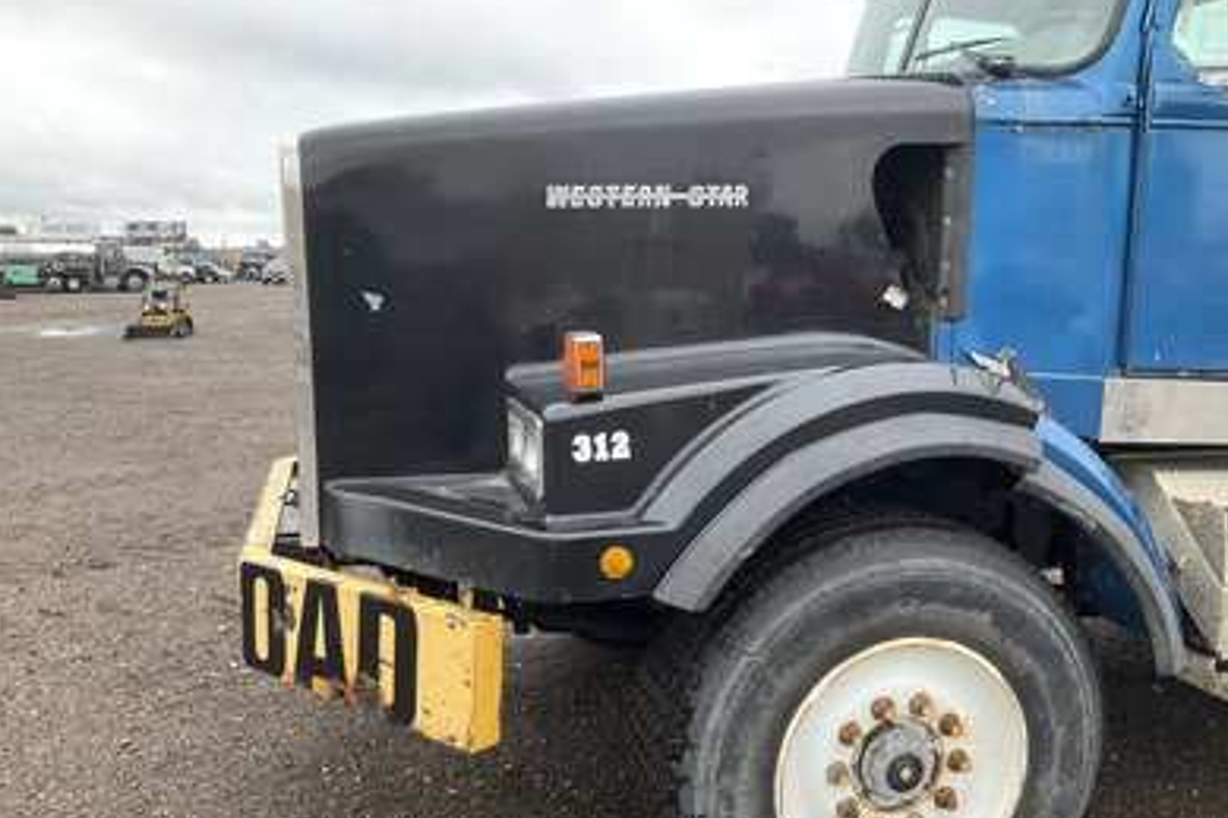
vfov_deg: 42.3
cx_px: 622
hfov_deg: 60.3
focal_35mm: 31
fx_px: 1057
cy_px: 404
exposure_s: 1/177
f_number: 1.8
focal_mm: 3
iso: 25
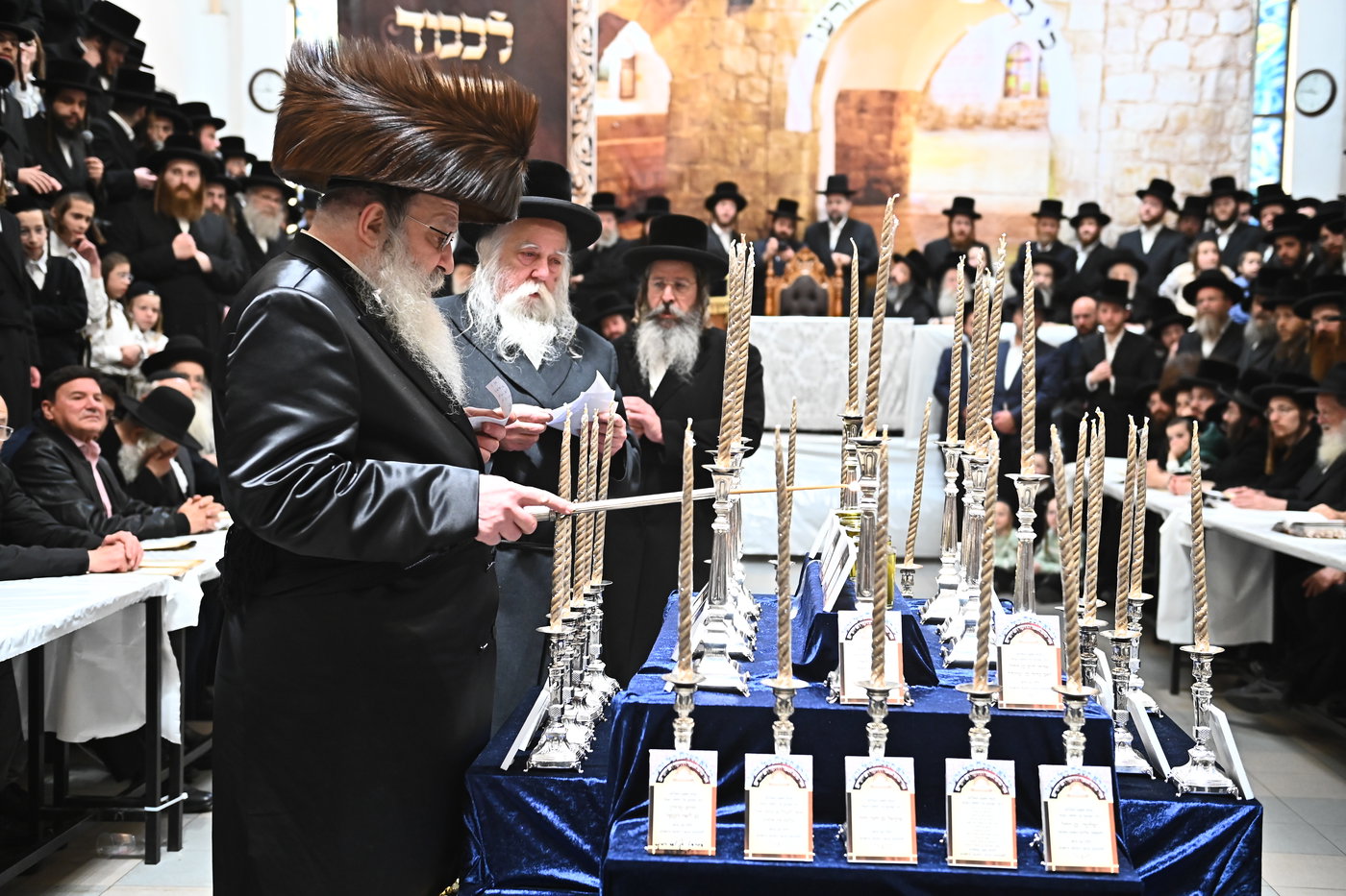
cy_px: 448
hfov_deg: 44.5
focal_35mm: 44
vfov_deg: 30.5
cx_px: 673
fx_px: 1645
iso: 3200
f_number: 3.2
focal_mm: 44
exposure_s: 1/200
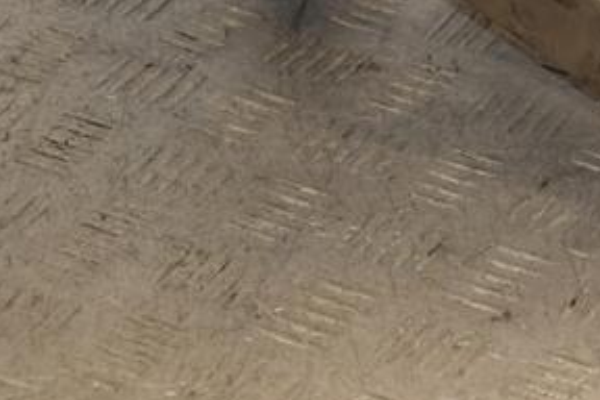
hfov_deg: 11.2
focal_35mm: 181
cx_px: 617
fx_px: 3016
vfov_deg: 7.6
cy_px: 12
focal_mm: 58
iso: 800
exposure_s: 1/200
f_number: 5.6
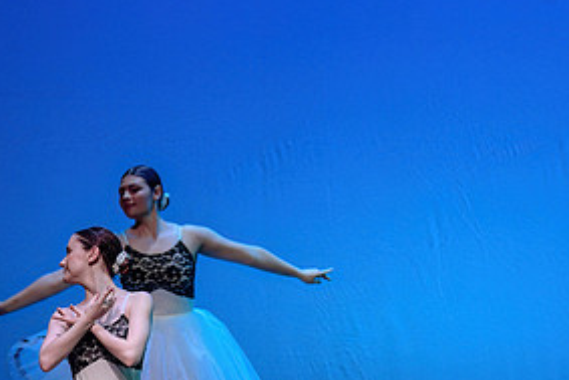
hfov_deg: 6.6
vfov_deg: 4.4
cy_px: 328
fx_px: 4918
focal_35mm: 311
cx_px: 510
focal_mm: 130
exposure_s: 1/320
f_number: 2.8
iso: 1250
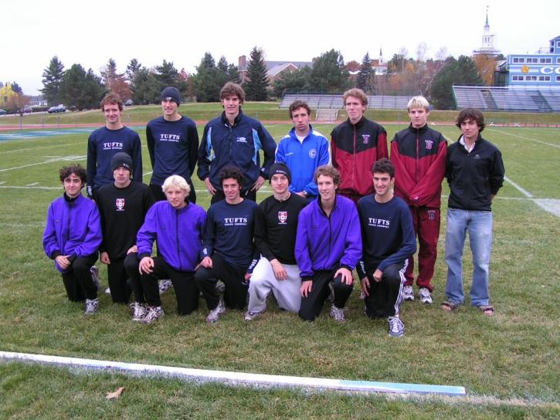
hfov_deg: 49.0
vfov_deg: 37.7
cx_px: 280
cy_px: 210
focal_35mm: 38
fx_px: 615
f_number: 3.2
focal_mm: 5.8
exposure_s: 1/50
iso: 50
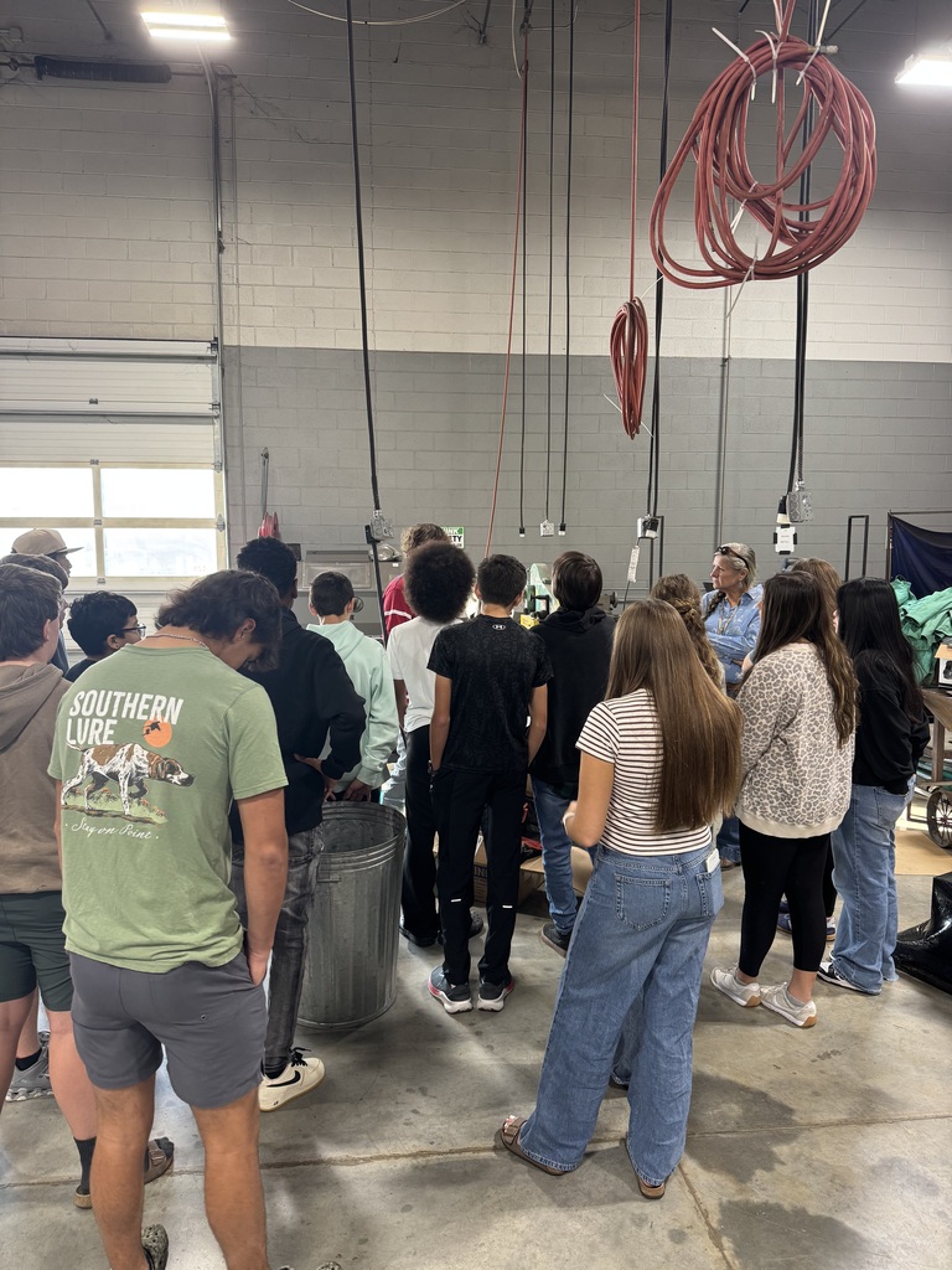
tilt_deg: -6.5
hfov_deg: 56.8
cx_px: 476
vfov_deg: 71.6
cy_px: 635
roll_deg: +1.0
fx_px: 880
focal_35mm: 24
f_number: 1.78
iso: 160
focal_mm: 6.76
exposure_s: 1/60
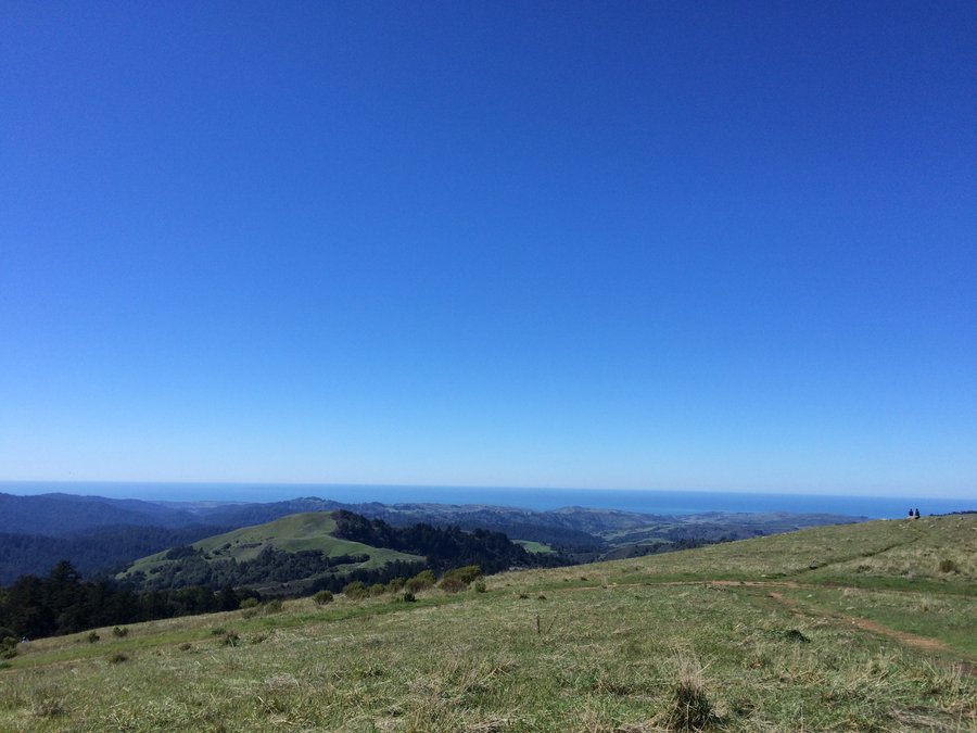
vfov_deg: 48.2
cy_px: 366
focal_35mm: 29
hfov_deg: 61.7
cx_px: 488
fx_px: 818
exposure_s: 1/2933
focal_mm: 4.15
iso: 32
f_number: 2.2
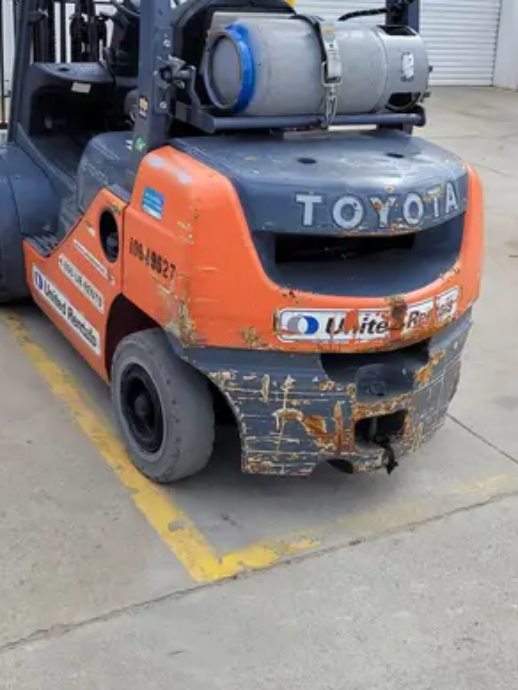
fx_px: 977
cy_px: 251
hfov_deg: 29.6
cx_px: 303
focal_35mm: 49
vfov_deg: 38.6
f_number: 1.8
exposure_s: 1/1225
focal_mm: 5.4
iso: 40
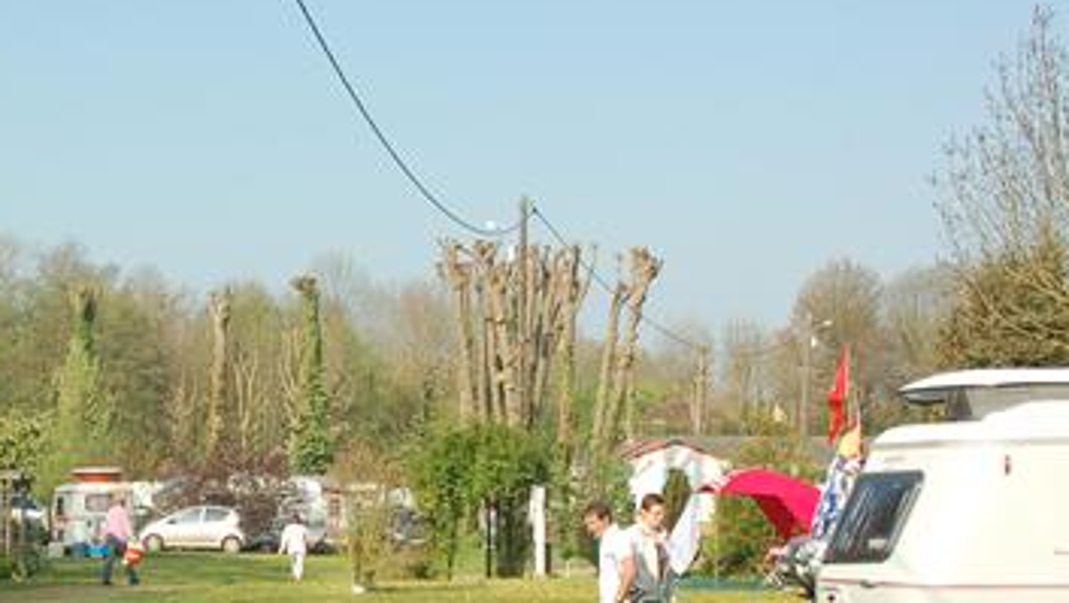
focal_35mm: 77
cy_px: 536
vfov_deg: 15.5
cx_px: 135
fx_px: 2184
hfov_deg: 26.7
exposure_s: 1/250
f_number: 8
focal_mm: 24
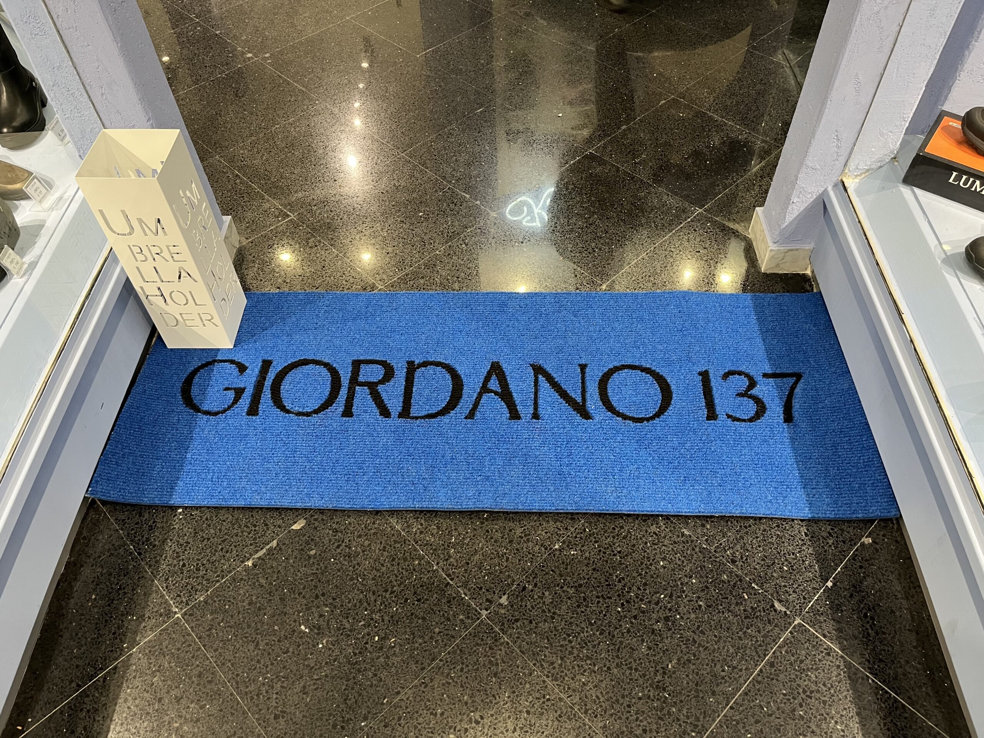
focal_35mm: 26
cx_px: 492
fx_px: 739
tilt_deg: -50.4
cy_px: 369
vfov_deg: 53.1
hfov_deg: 67.3
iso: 250
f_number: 1.6
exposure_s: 1/50
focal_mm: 5.1
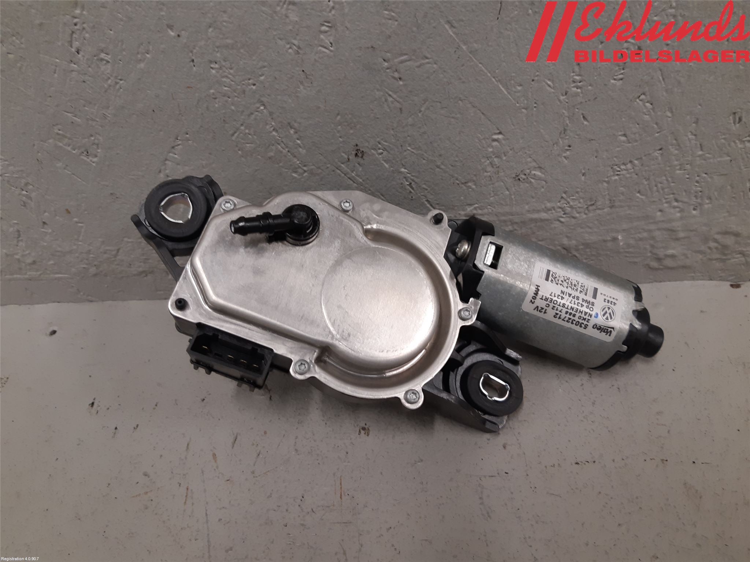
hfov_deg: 67.3
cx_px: 375
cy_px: 281
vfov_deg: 53.1
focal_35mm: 26
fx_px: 563
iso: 100
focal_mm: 3.93
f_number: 1.7
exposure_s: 1/50
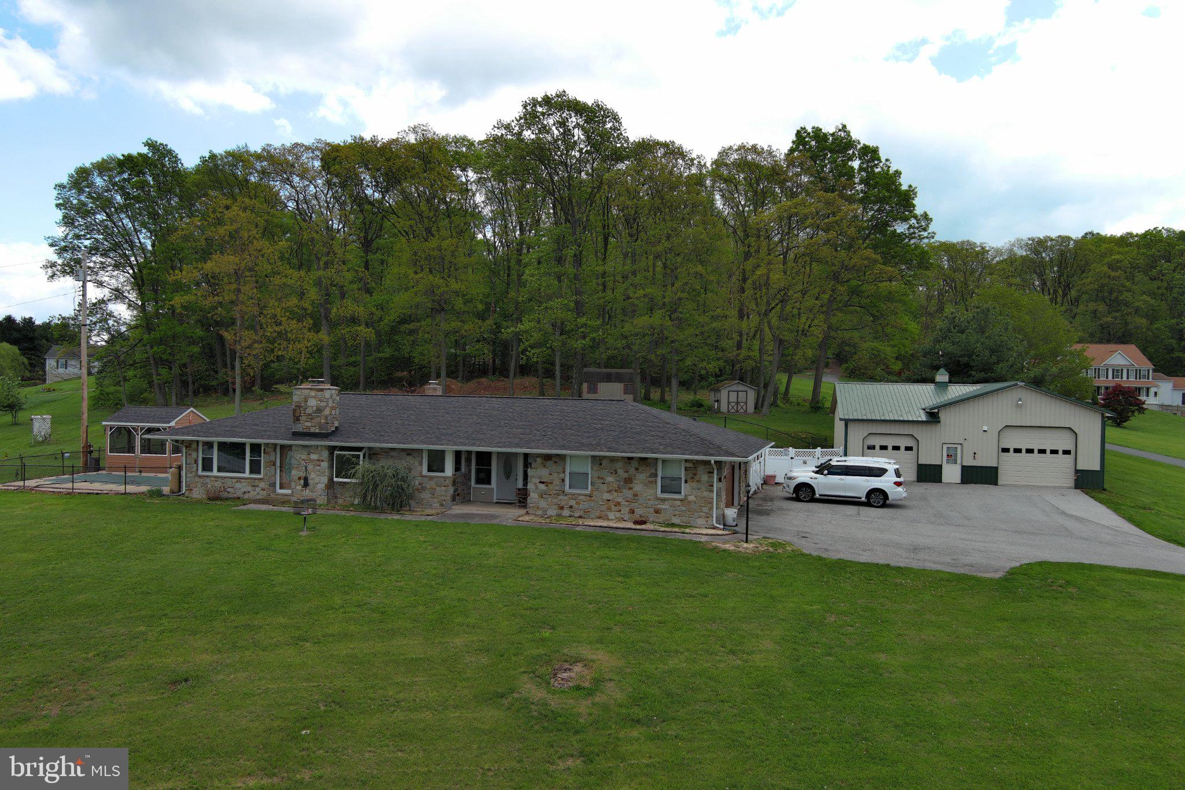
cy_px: 395
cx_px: 592
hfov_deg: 63.7
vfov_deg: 45.0
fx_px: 954
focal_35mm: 29
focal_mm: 10.57
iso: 100
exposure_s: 1/1101
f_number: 2.8
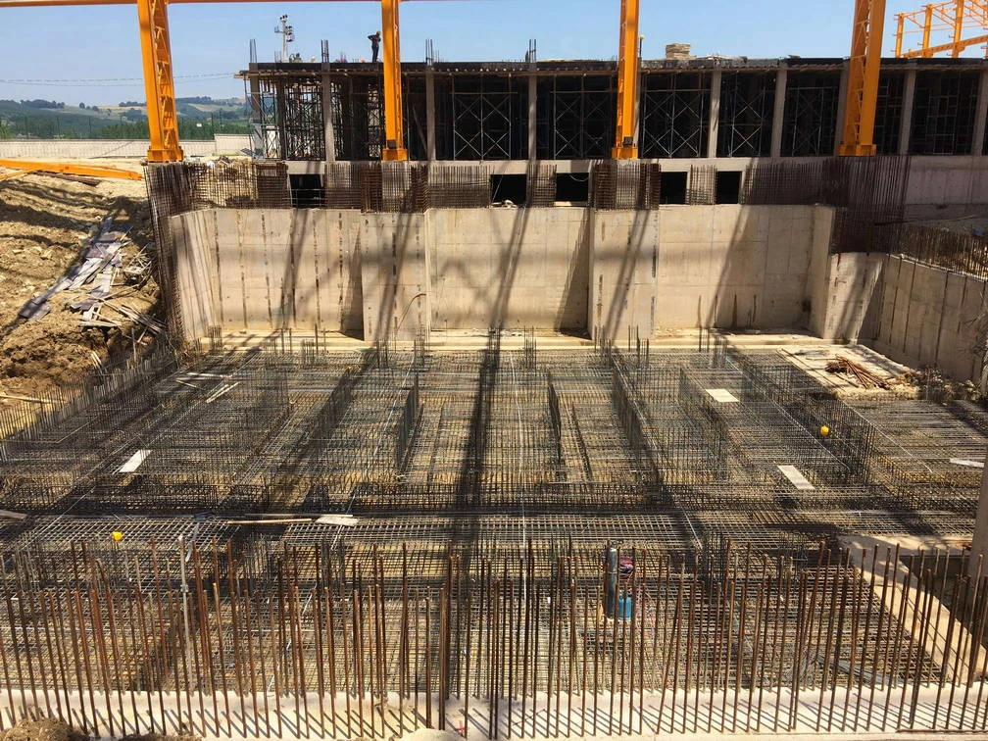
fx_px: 828
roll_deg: +0.8
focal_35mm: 29
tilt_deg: -13.8
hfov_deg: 61.7
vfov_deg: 48.2
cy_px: 370
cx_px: 494
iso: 25
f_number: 2.2
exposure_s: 1/1241
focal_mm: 4.15
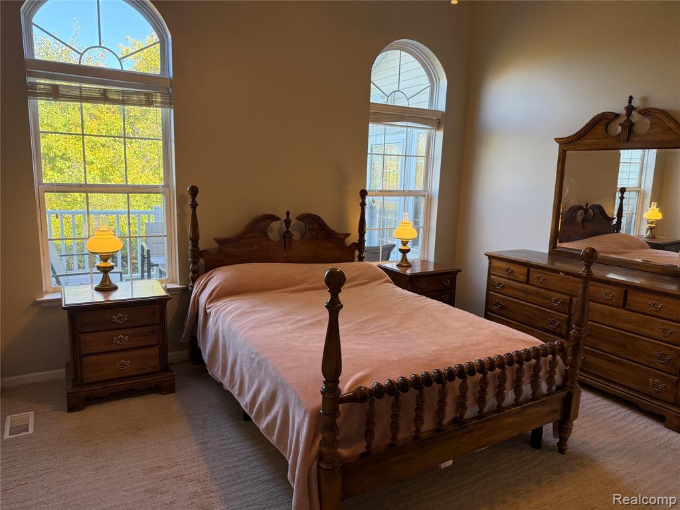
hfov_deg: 71.6
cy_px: 255
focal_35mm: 24
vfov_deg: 56.8
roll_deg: -1.8
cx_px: 340
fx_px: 471
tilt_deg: -8.4
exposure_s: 1/211
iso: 200
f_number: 1.78
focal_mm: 6.76
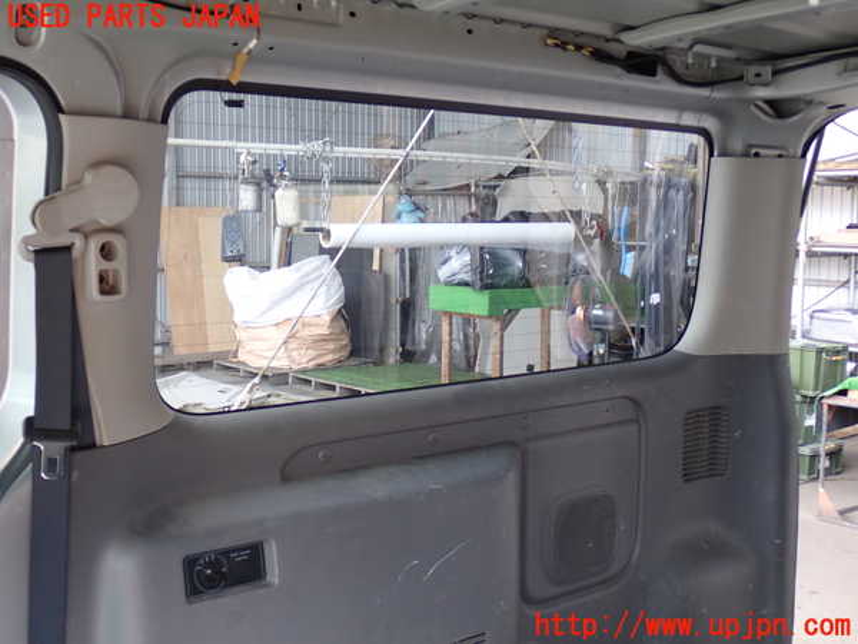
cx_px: 429
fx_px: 1091
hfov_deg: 42.9
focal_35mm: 44
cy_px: 322
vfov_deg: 32.9
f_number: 2.9
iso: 200
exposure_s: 1/50
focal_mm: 7.84
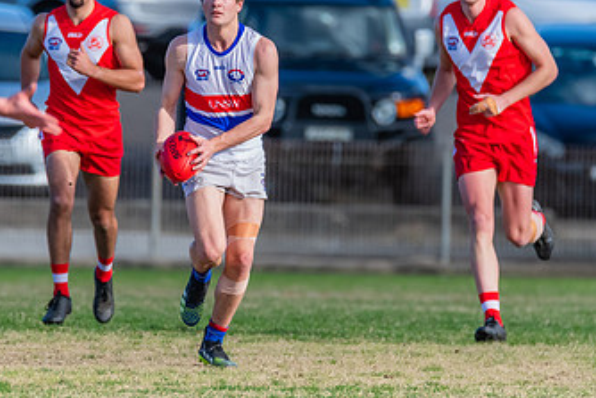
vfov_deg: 1.1
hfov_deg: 1.7
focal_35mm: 1212
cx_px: 255
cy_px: 140
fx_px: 20073
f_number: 6.3
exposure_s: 1/1600
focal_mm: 600
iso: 1000
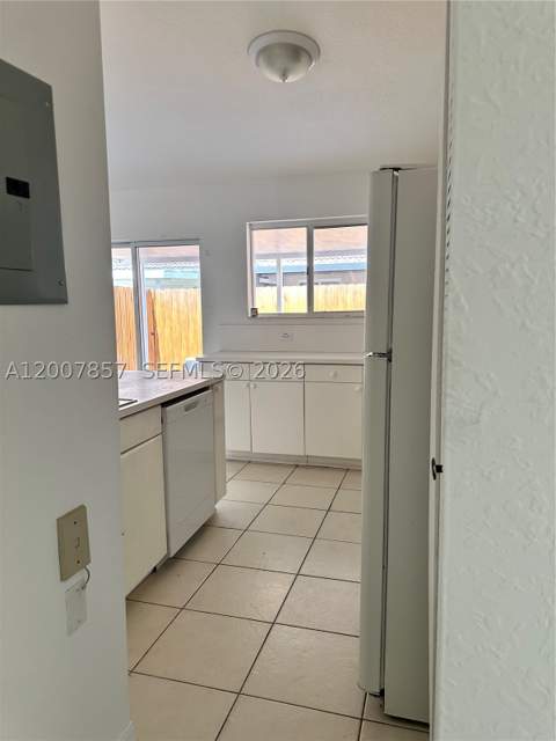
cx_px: 278
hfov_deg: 56.8
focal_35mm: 24
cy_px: 370
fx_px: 514
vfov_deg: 71.6
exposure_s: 1/120
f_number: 1.78
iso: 160
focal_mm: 6.86
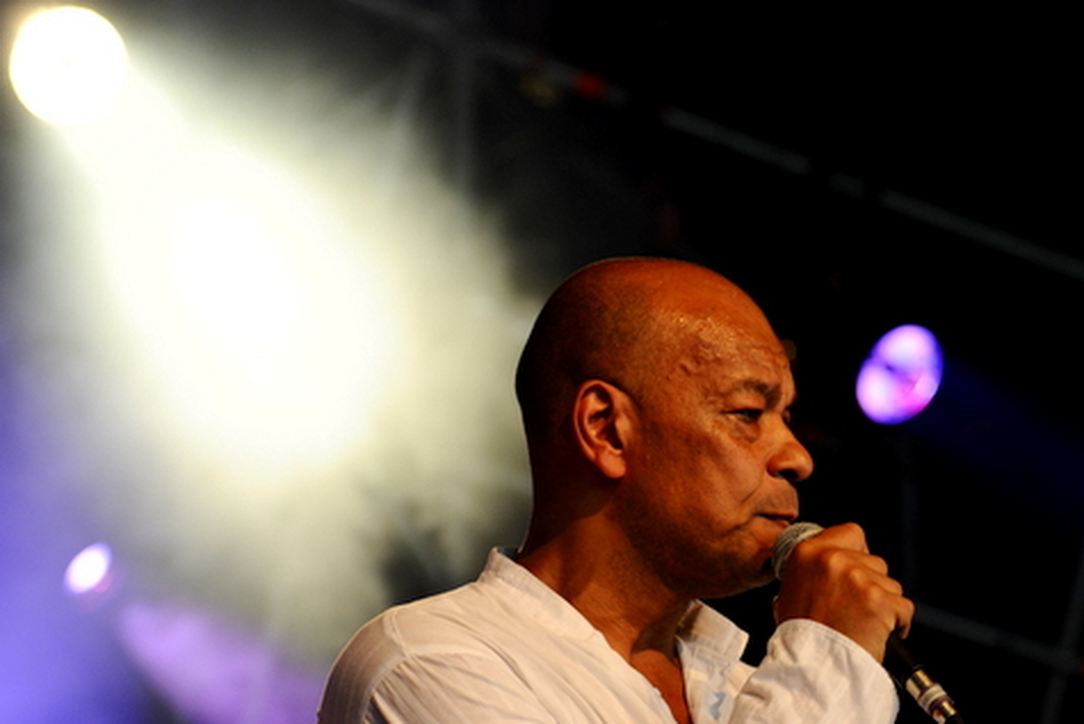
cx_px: 540
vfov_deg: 8.6
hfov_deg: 12.9
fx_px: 4789
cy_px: 738
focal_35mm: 159
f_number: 4
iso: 320
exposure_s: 1/60
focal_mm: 105
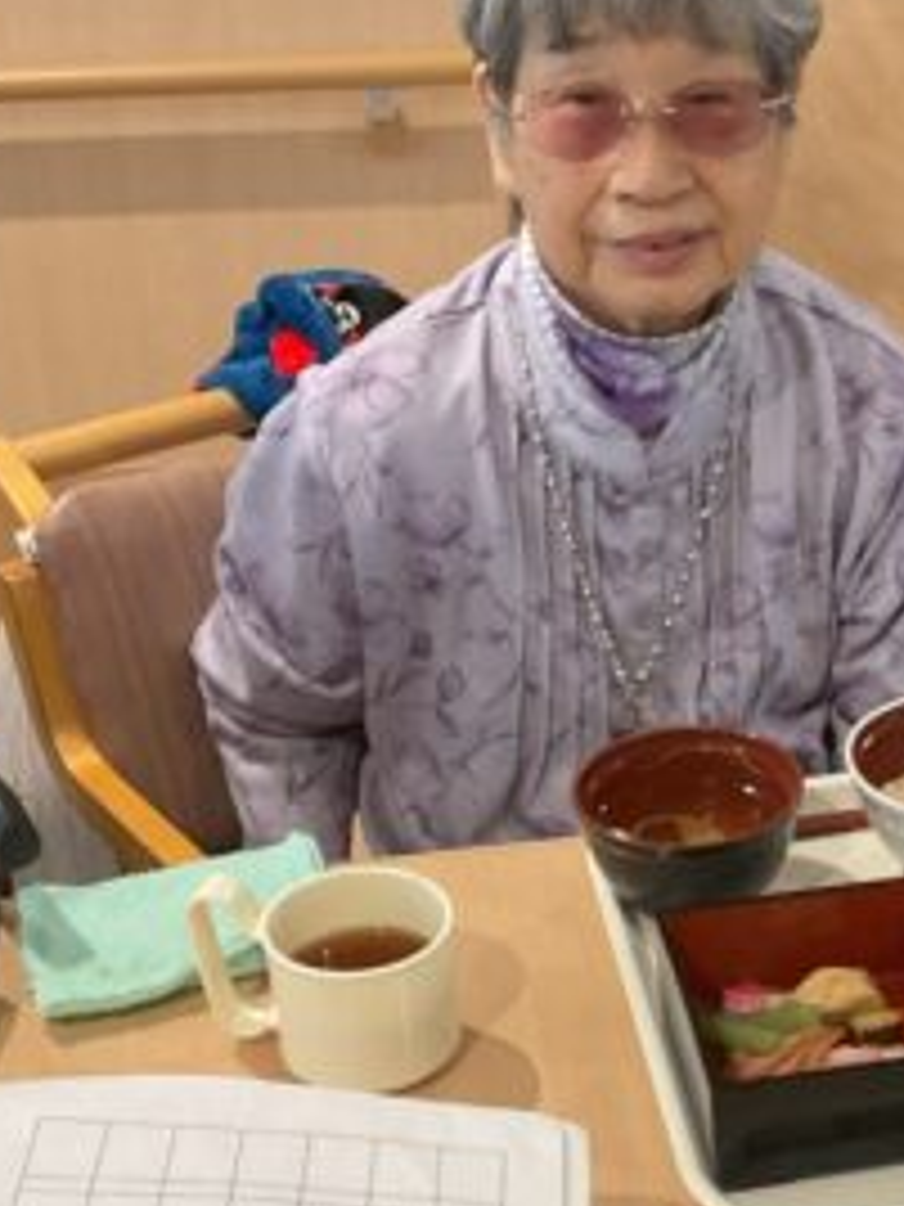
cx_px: 729
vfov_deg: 29.3
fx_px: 2263
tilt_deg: -34.1
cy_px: 932
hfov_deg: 22.3
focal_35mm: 65
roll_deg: +2.3
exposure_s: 1/60
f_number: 1.8
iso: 100
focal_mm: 3
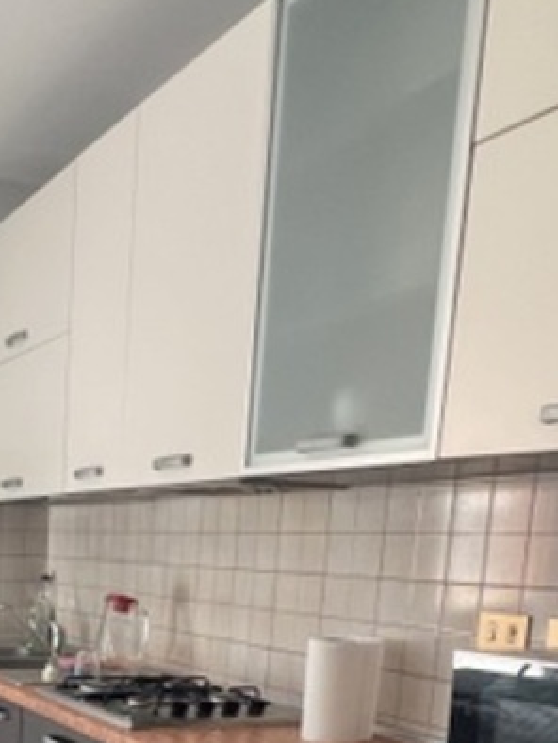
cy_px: 731
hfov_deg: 30.3
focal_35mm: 45
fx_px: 966
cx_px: 23
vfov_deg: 37.8
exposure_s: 1/99
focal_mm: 1.57
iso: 160
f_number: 1.8
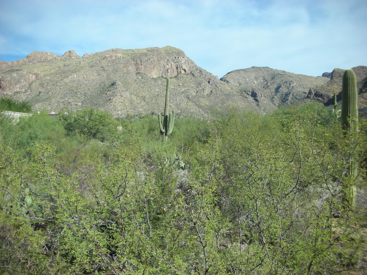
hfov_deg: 52.6
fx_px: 371
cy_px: 138
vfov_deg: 40.7
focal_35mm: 35
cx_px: 184
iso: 50
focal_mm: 5.8
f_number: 8.5
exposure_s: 1/88.5
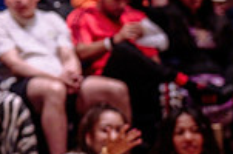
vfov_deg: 4.9
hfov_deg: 7.1
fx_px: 1783
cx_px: -314
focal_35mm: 276
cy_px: 1
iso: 1600
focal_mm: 50
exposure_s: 1/160
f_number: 1.8
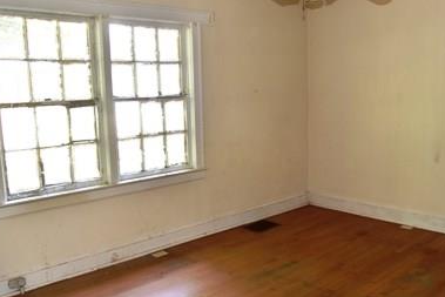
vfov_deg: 35.1
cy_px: 158
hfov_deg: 49.3
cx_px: 315
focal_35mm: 38
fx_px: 470
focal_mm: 24
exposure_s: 1/60
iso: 900
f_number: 4
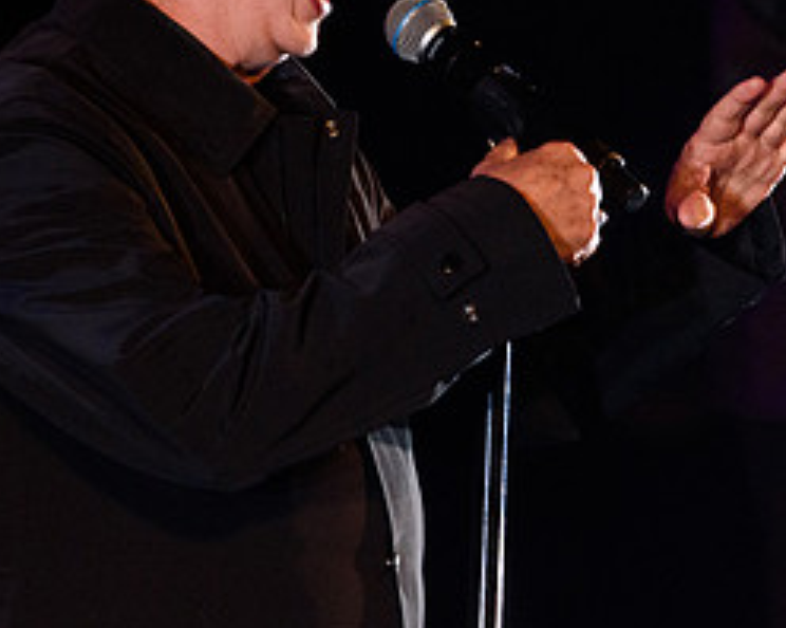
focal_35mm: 1210
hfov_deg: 1.6
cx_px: 481
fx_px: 28126
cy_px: -18
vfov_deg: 1.3
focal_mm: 480
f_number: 6
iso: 4000
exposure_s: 1/200
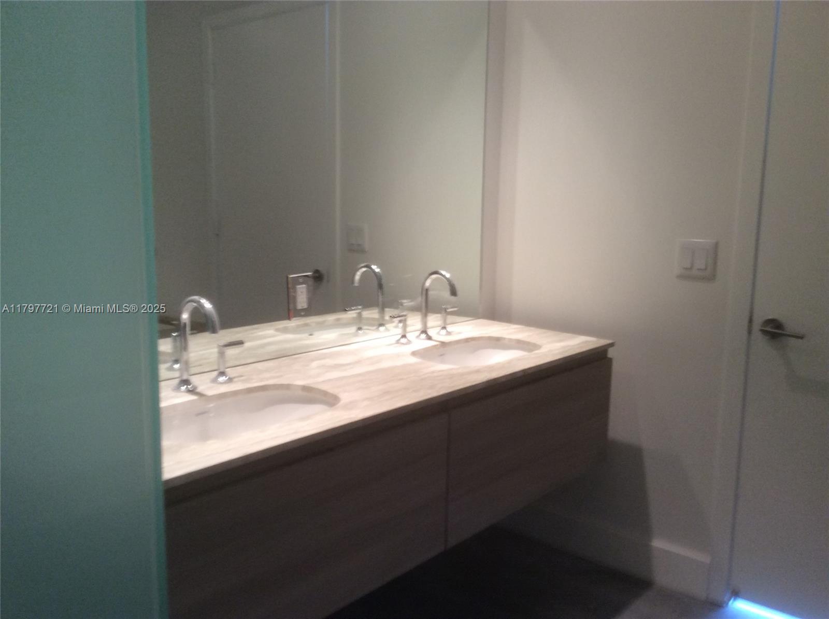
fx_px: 765
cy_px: 310
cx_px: 414
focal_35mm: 32
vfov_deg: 44.0
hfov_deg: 56.9
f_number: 2.4
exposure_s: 1/24
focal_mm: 3.3
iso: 64
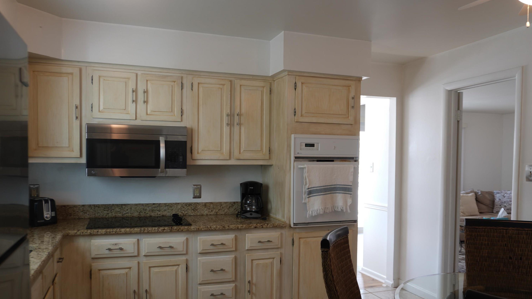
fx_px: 431
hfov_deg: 63.4
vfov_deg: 38.2
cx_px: 262
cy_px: 178
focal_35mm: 31
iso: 64
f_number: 4
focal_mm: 19
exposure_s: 1/13
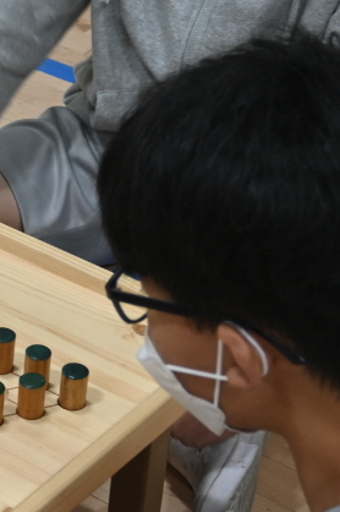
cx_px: -231
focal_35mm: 129
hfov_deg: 10.1
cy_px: 276
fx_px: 1830
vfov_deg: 15.9
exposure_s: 1/30
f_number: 4
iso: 140
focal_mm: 21.5
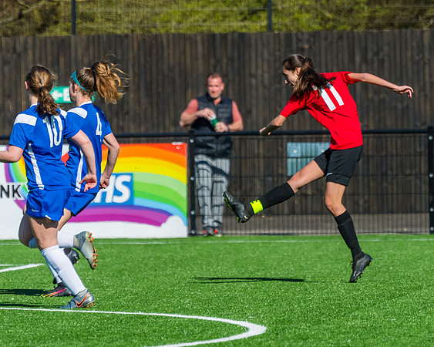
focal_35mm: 486
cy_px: 186
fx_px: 6236
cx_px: 326
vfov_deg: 3.2
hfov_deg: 4.0
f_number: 5
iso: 400
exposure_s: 1/3200
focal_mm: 230
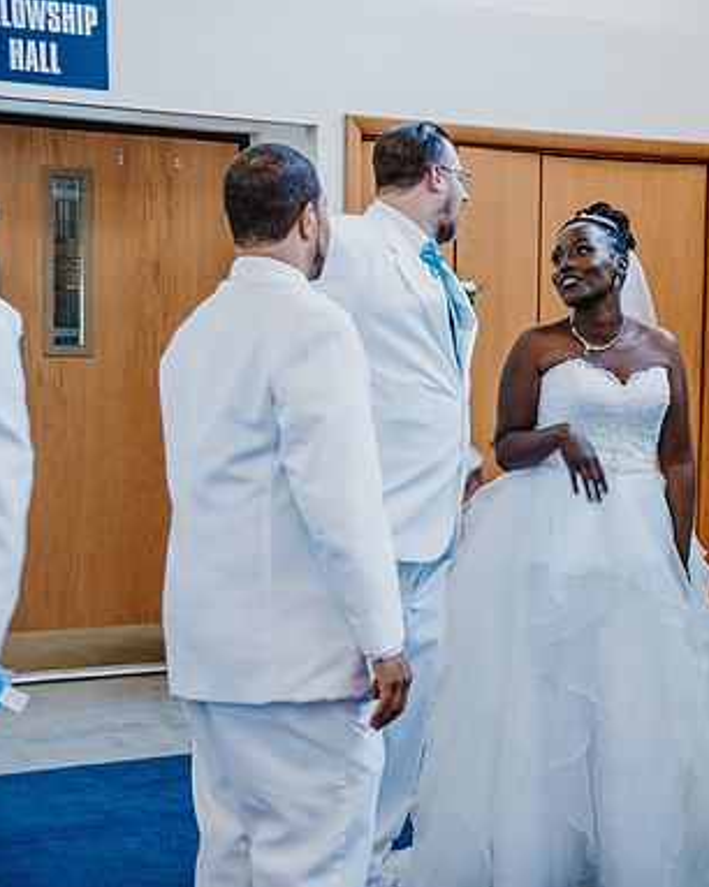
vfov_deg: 25.7
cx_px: 609
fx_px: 1943
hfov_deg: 20.4
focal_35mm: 74
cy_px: 446
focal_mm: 52
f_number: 4
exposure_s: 1/60
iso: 720
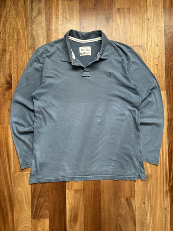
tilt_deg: -89.2
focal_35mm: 26
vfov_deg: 67.3
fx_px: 173
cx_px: 86
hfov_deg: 53.1
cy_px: 116
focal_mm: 5.96
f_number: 1.6
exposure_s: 1/121
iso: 64
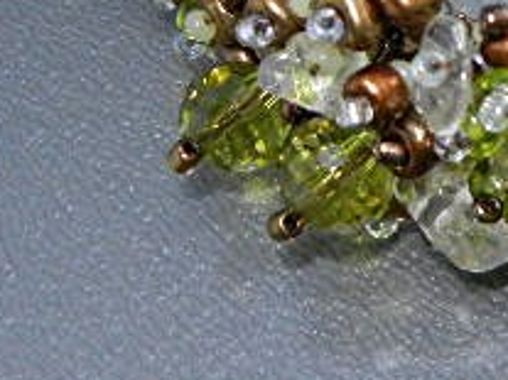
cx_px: 631
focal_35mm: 105
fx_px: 1540
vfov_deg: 13.8
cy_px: -17
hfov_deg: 17.7
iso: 800
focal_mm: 6.2
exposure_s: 1/30
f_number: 7.2
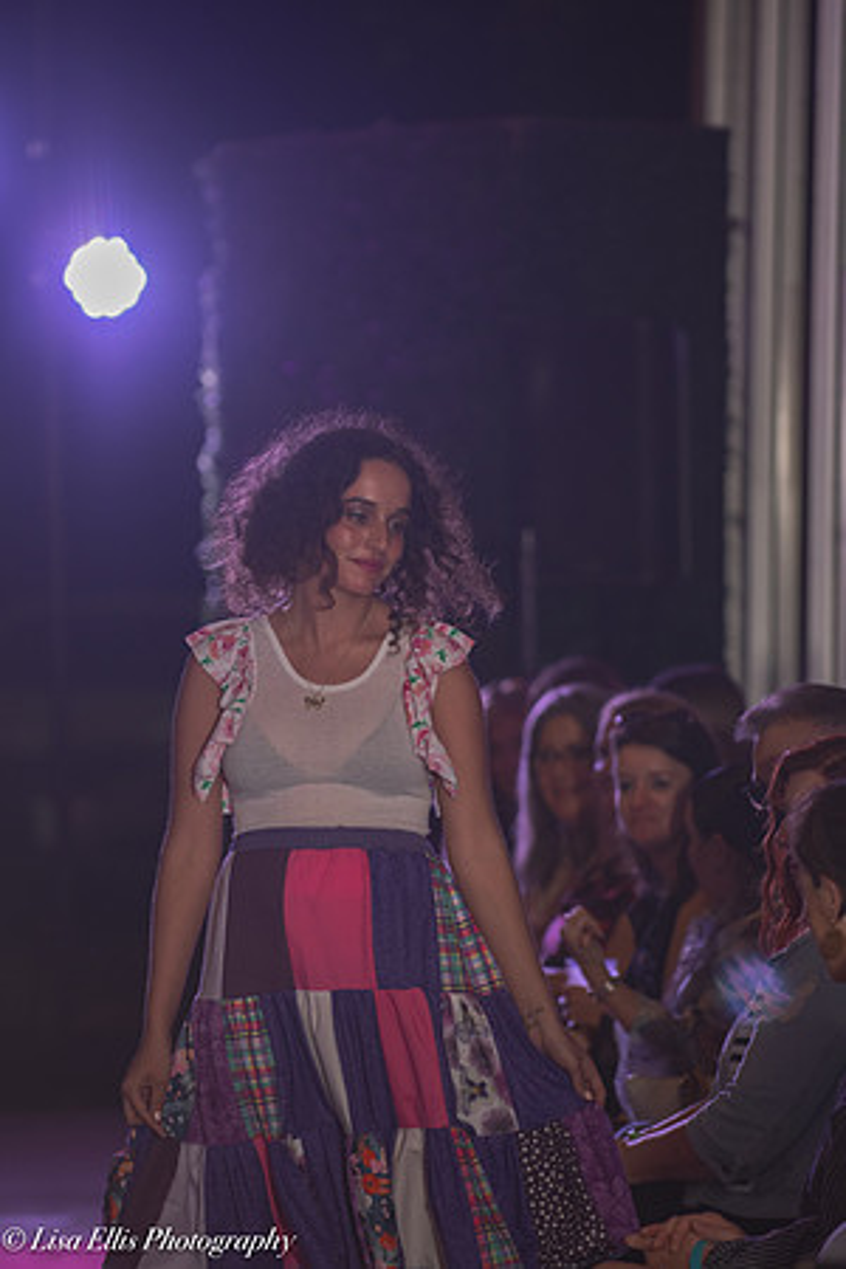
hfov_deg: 6.4
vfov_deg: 9.5
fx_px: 7613
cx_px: 423
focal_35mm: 216
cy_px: 634
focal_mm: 180
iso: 800
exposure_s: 1/250
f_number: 4.5
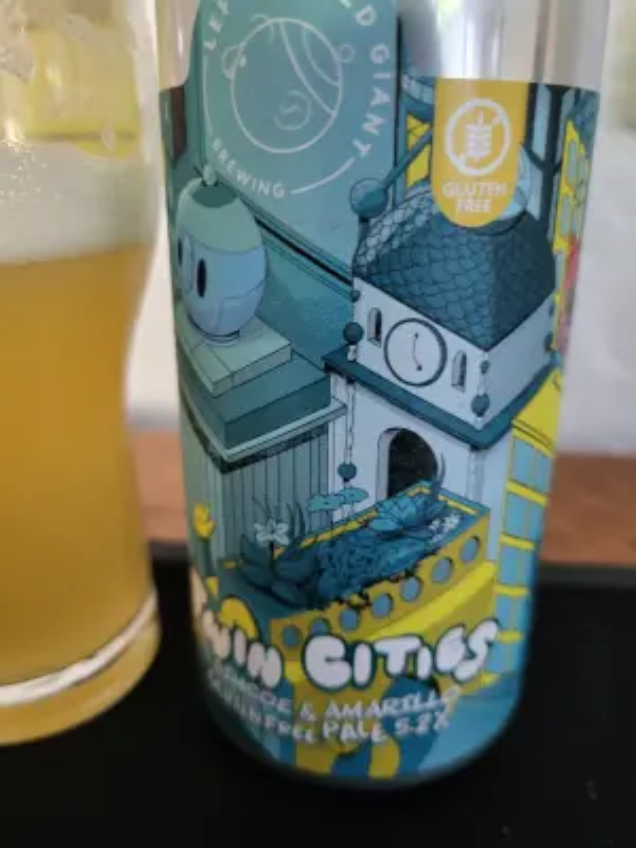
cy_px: 424
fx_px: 637
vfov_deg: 67.3
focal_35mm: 26
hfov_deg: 53.1
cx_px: 318
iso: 640
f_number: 1.8
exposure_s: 1/25
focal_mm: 5.4
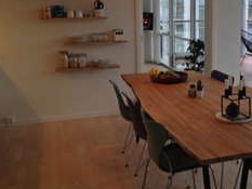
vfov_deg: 26.0
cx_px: 170
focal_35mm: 56
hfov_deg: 34.0
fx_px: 408
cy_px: 67
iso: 50
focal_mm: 4.28
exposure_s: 1/30
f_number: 2.4
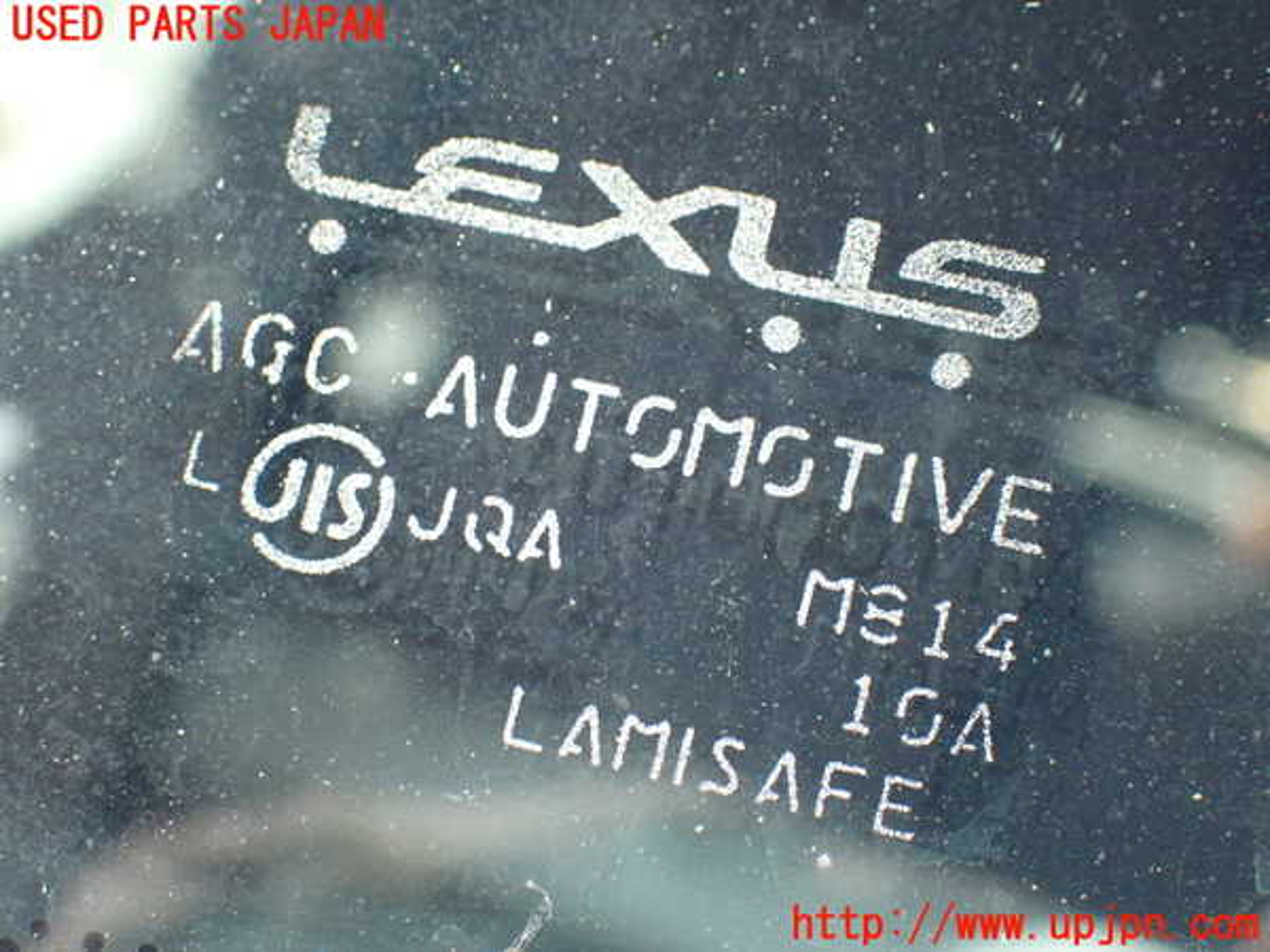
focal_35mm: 88
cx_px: 635
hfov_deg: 22.3
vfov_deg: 16.8
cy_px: 476
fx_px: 3229
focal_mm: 15.66
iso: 640
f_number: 4.5
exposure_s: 1/320
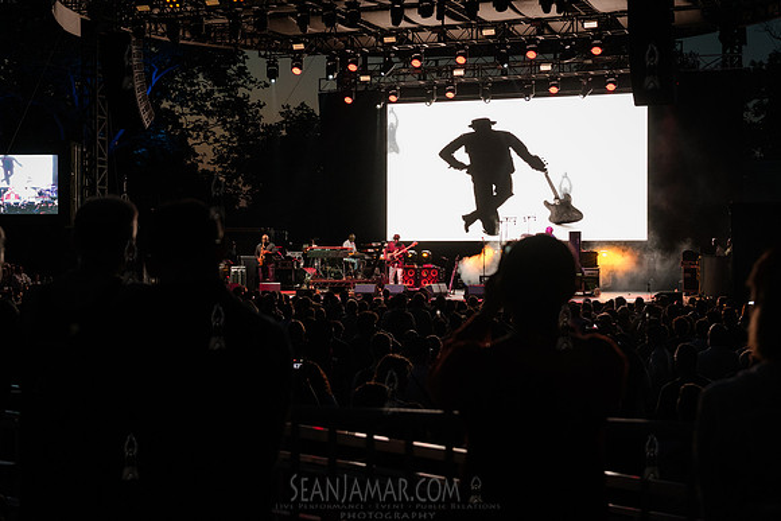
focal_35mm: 57
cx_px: 390
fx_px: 1245
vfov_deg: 23.6
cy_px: 260
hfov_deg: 34.8
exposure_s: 1/500
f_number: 4
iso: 4000
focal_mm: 55
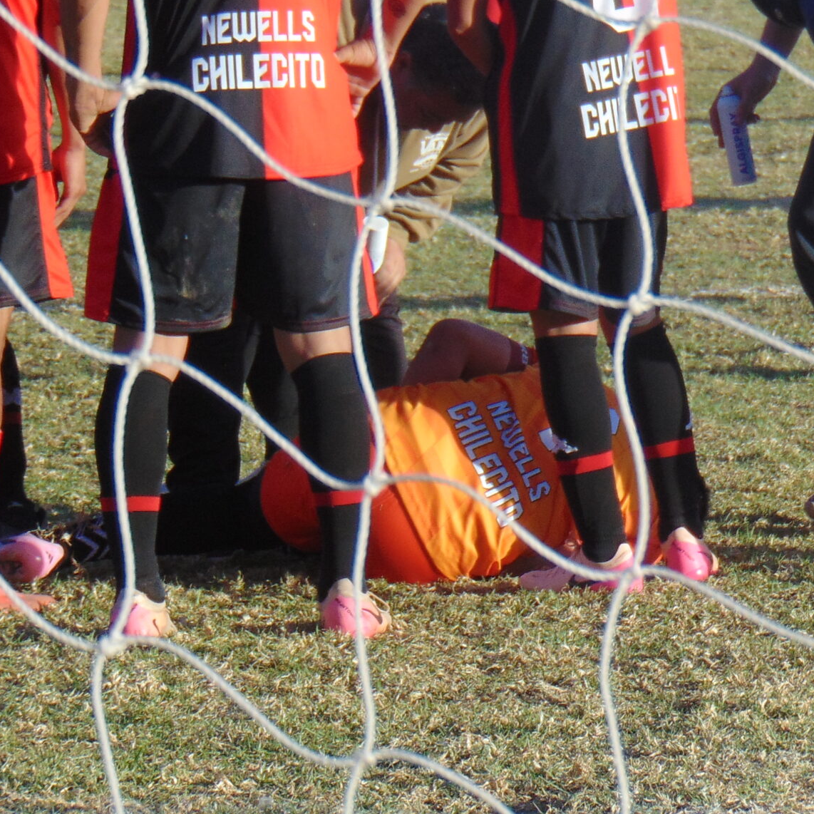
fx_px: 8646
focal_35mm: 325
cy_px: 140
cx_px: 598
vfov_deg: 5.4
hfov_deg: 5.4
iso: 80
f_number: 4
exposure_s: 1/400
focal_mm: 29.5
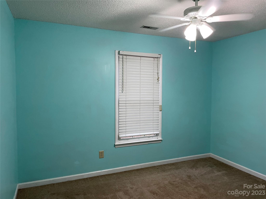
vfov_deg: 53.1
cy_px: 100
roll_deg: +0.5
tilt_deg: -2.5
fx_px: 200
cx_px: 133
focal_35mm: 26
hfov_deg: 67.3
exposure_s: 1/60
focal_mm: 4.2
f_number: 1.6
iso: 160
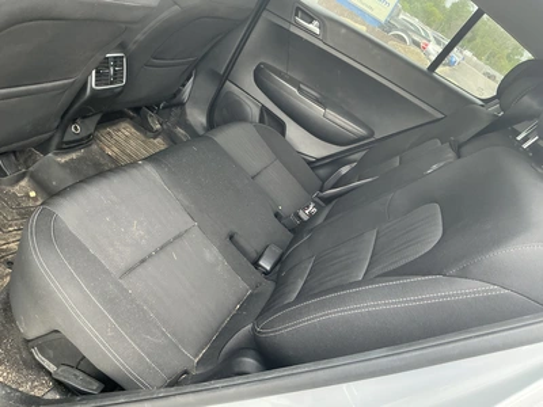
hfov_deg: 63.4
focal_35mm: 28
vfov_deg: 49.7
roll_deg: -33.4
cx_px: 272
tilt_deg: -25.1
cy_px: 204
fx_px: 439
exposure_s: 1/80
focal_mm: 3
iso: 64
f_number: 1.8
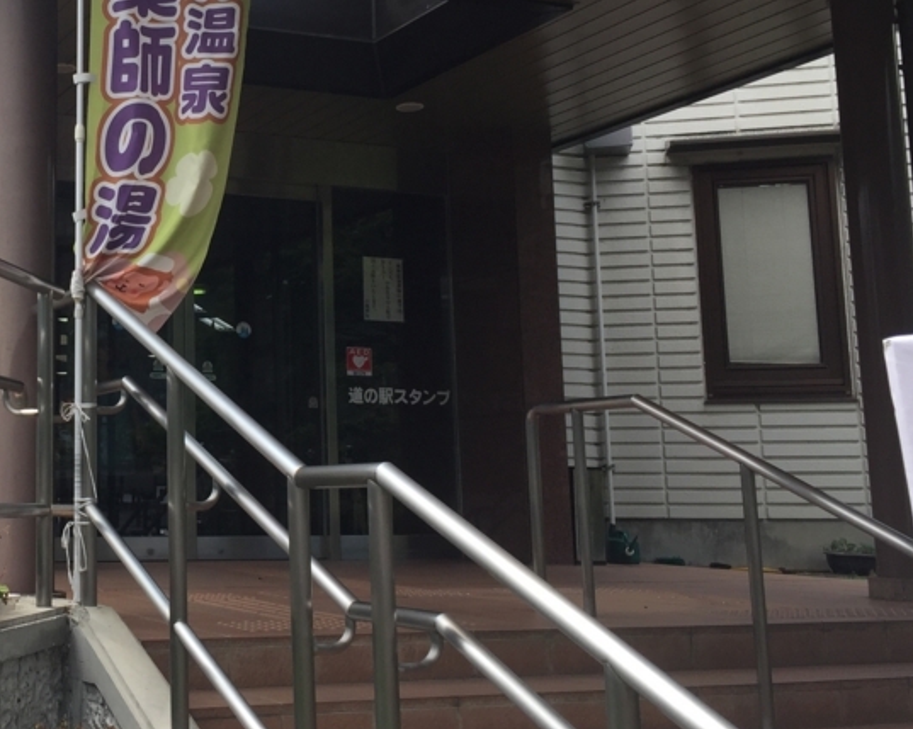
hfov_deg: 33.2
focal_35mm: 54
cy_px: 265
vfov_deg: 28.0
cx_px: 112
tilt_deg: +9.3
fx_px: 1458
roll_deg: -0.9
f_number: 2.2
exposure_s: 1/898
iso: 32
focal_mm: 4.15
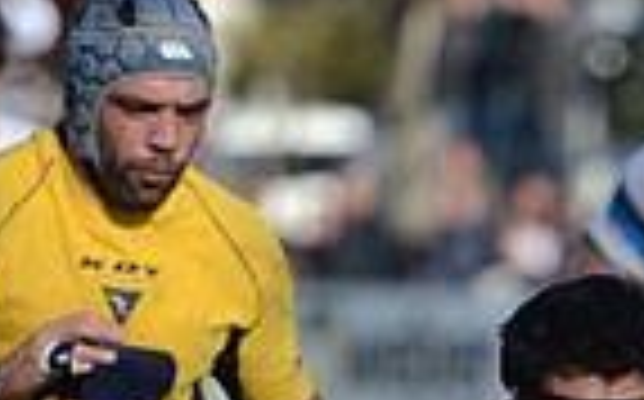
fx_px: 12710
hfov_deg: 2.9
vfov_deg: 1.8
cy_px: 784
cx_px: 815
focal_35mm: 725
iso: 250
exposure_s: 1/2000
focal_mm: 175
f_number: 2.8
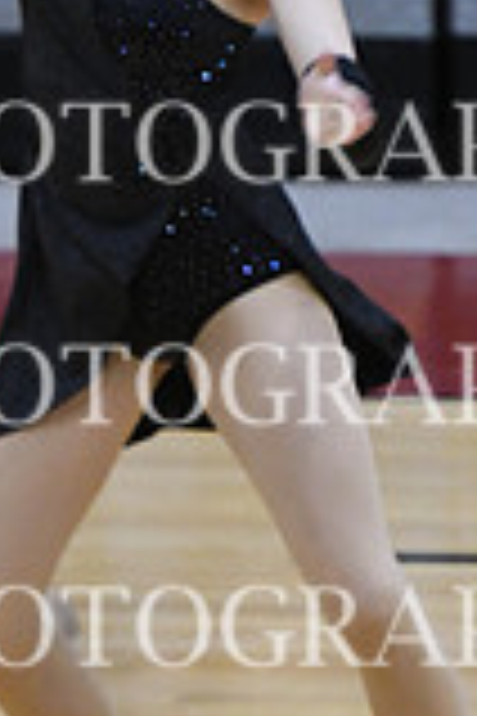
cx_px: -200
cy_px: 748
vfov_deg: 2.2
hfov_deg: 1.5
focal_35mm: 930
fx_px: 18482
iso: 4000
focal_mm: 170
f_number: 3.5
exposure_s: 1/400
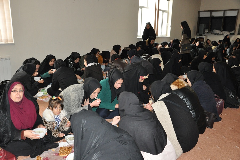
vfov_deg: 40.0
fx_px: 220
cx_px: 120
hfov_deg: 57.2
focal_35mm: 33
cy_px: 80
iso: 1250
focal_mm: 22
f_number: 4.5
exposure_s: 1/60
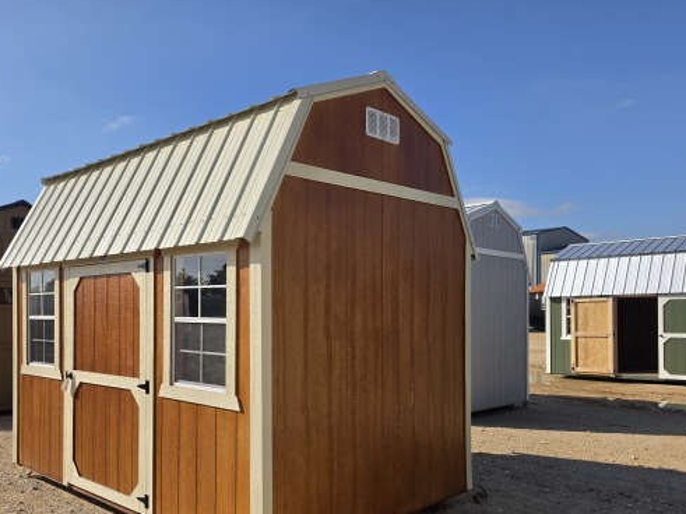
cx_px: 258
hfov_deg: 59.2
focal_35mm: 30
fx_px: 594
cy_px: 325
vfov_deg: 46.3
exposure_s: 1/7939
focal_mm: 6.5
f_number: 1.4
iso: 50
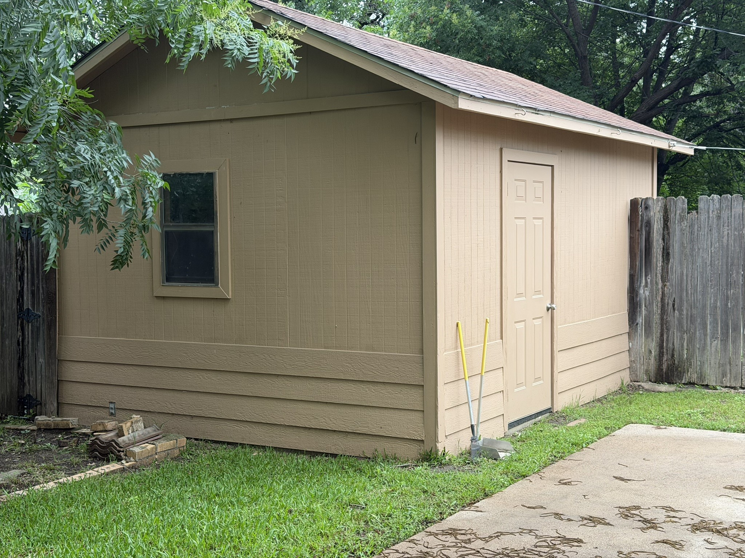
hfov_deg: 39.7
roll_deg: +0.7
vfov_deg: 30.3
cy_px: 279
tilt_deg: -2.9
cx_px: 372
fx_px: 1033
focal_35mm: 48
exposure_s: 1/121
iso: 80
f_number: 1.78
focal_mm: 6.76
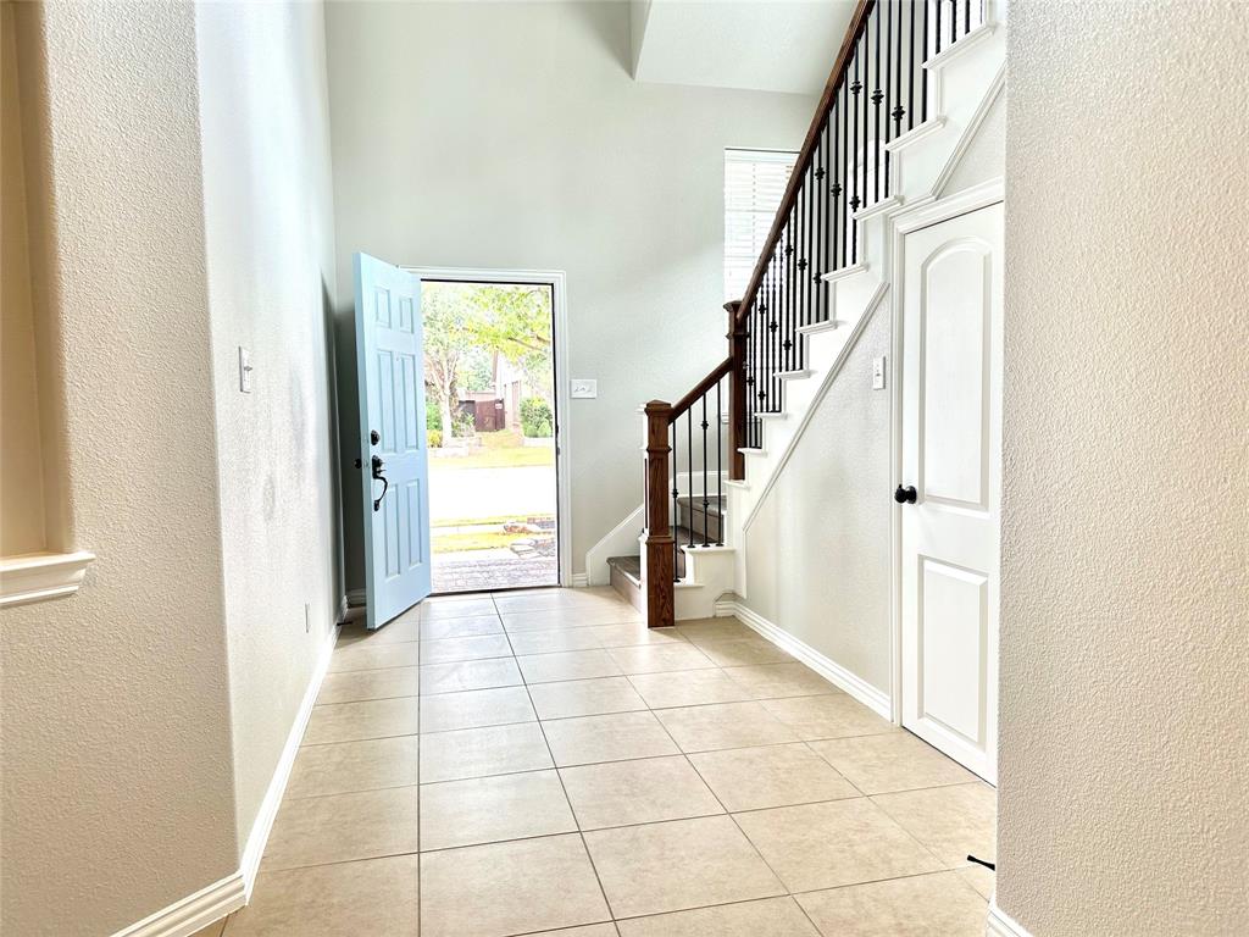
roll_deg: +0.8
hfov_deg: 71.6
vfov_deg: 56.8
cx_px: 624
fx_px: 866
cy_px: 468
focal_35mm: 24
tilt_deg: -3.8
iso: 80
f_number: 1.78
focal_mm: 6.86
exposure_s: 1/120
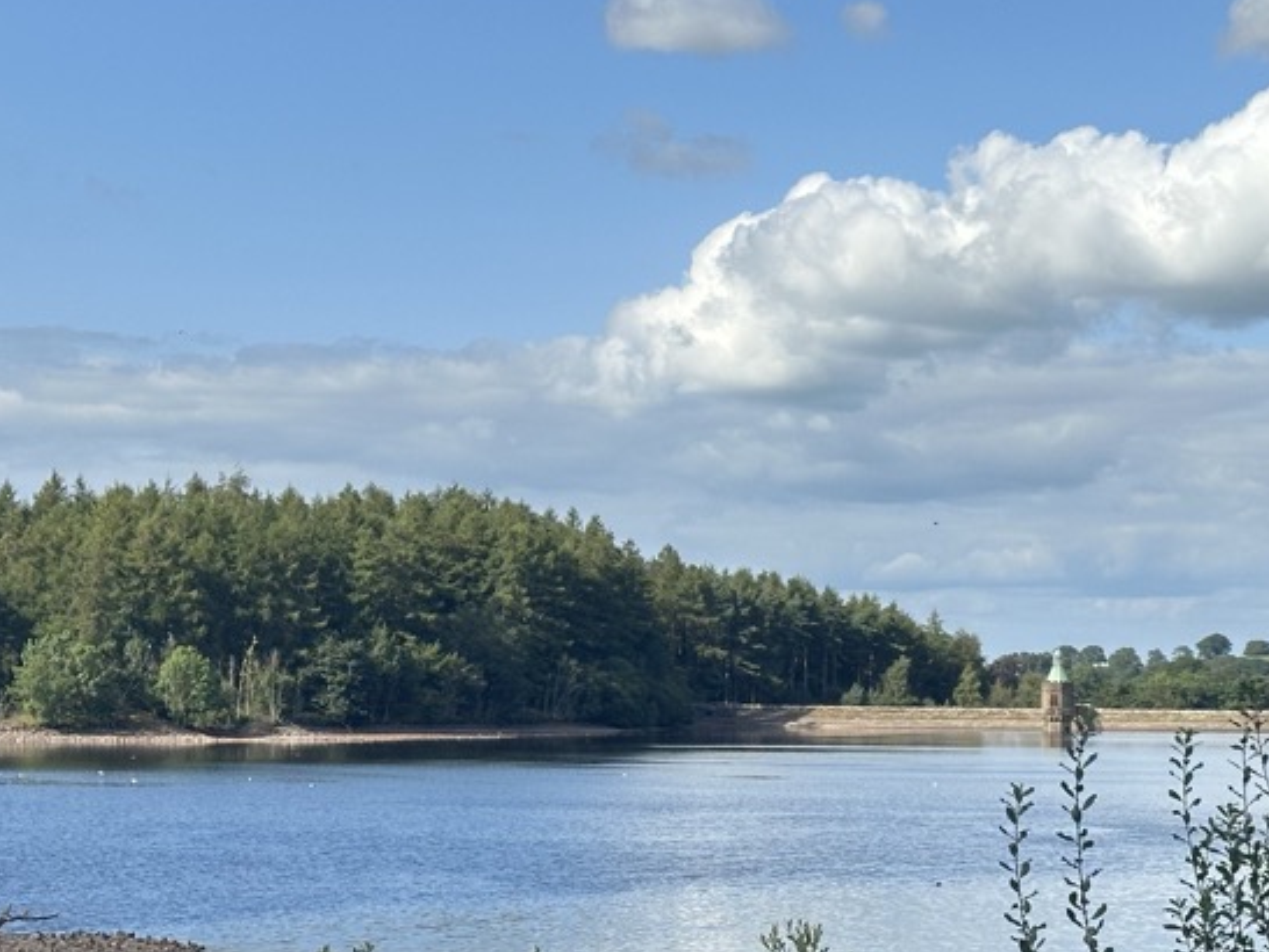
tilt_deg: -0.9
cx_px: 883
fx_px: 3301
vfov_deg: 16.3
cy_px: 738
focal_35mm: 90
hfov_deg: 21.6
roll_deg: -0.3
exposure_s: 1/4016
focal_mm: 6.86
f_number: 1.78
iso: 64
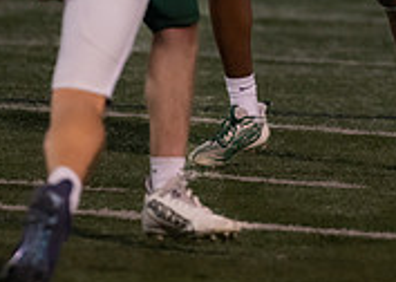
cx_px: 336
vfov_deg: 1.6
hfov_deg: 2.2
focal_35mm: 915
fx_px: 10279
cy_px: -144
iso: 2000
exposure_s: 1/1000
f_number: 2.8
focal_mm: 200
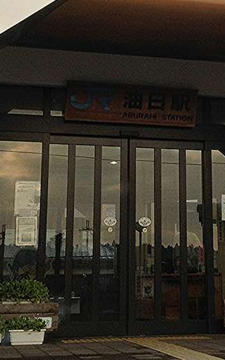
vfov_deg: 25.0
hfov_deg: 15.8
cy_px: 101
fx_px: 805
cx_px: 183
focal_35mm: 82
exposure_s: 1/127
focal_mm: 3.3
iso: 32
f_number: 2.4
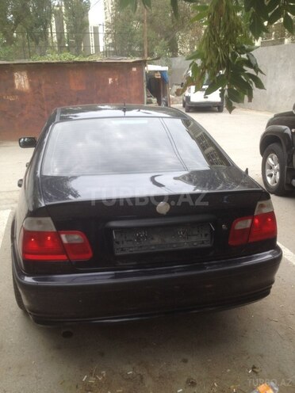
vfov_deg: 52.6
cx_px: 148
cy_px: 196
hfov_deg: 40.7
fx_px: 398
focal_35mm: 35
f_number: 2.4
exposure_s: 1/177
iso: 50
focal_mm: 4.28
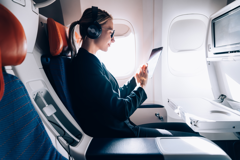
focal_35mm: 24
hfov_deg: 73.7
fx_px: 160
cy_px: 80
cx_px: 120
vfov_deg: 53.1
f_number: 4
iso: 125
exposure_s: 1/40
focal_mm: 24
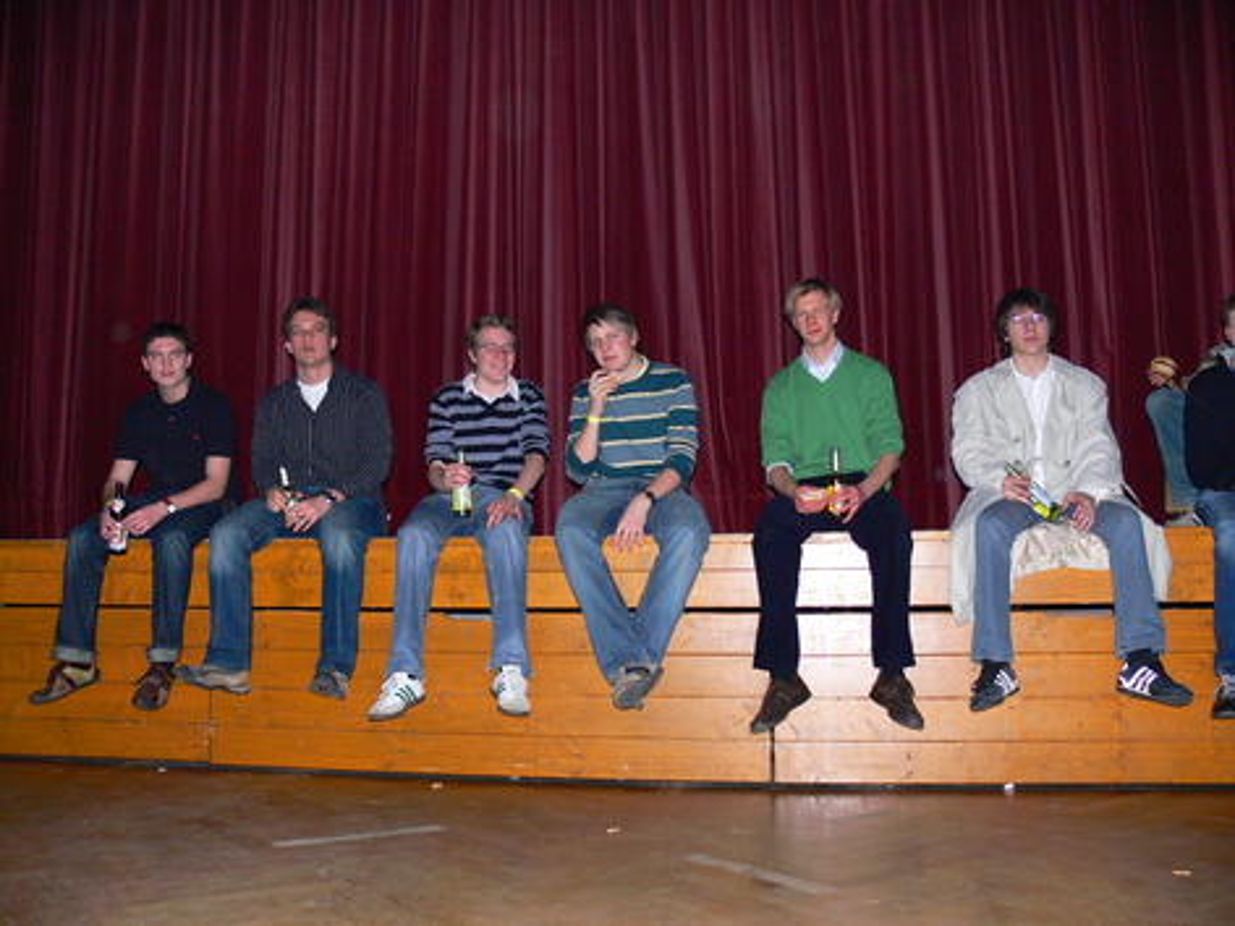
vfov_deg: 40.7
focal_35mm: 35
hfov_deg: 52.6
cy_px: 463
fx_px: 1249
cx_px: 618
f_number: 2.8
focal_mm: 7.4
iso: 200
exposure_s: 1/30
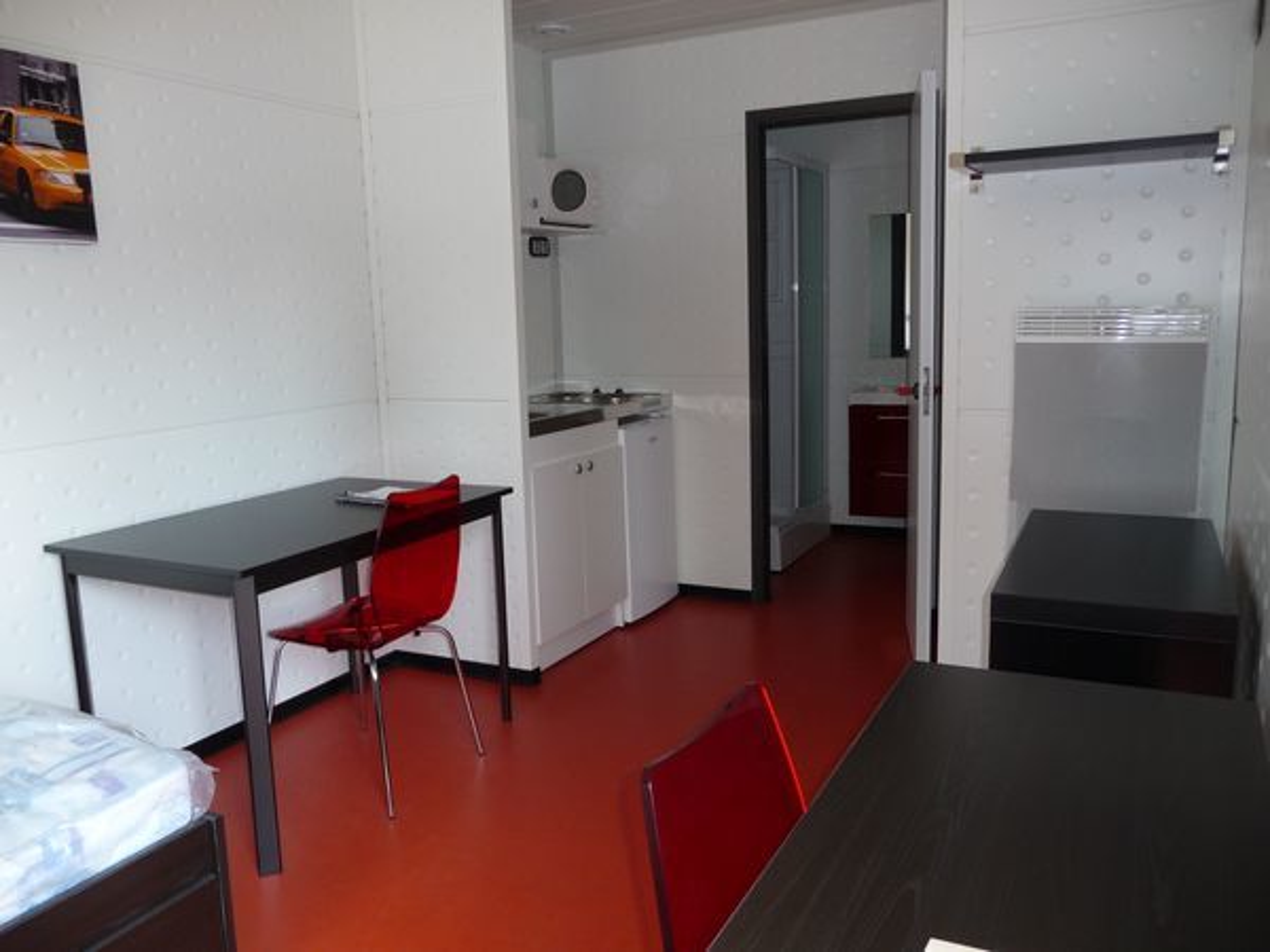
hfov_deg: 63.4
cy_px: 476
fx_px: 1027
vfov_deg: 49.7
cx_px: 635
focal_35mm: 28
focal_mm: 4.7
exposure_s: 1/30
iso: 125
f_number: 3.3
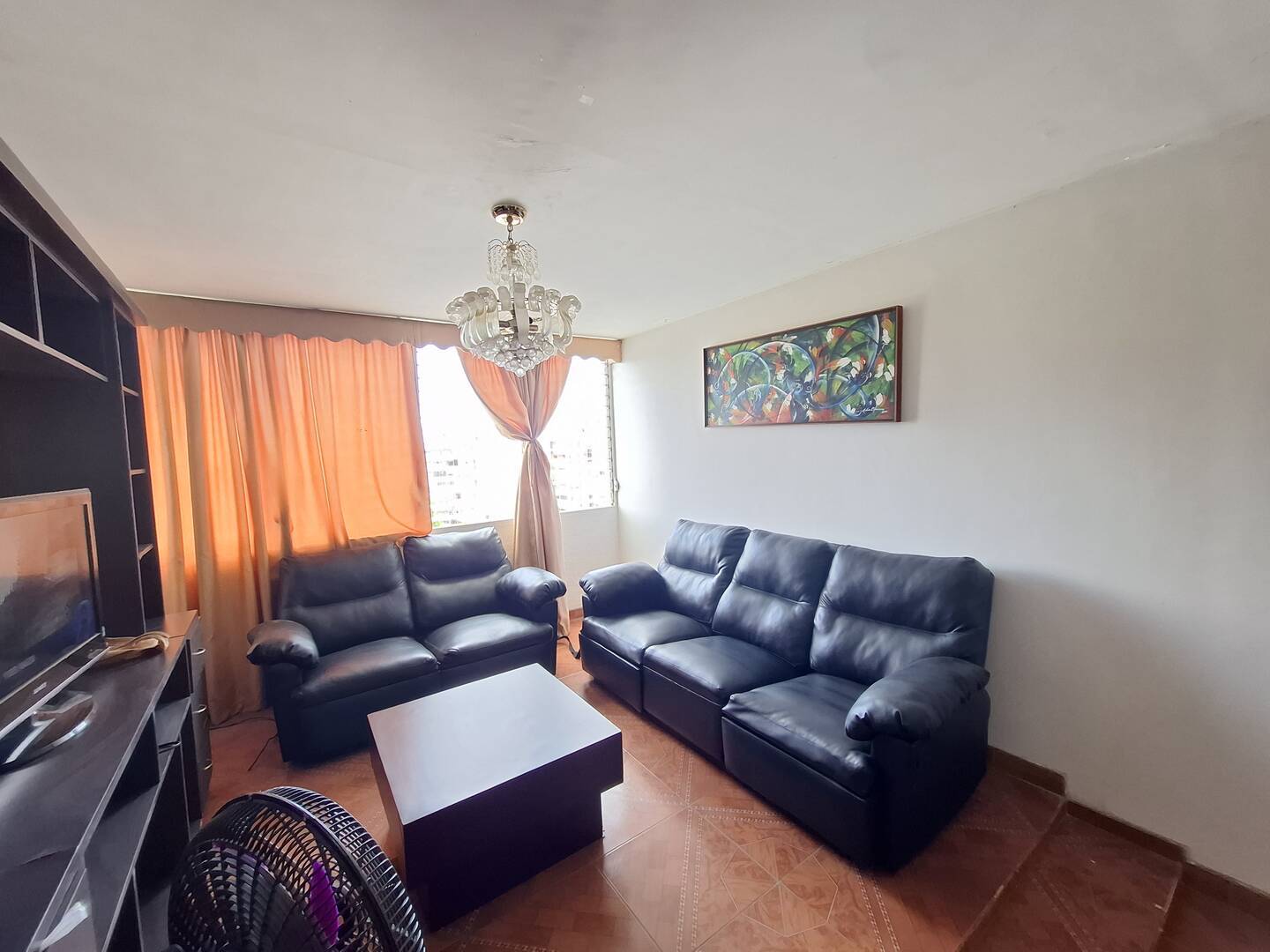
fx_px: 477
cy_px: 476
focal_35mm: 13
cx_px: 635
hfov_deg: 106.2
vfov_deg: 89.9
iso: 125
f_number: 2.2
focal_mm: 1.74
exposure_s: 1/40
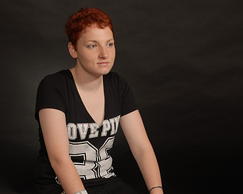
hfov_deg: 20.4
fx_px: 676
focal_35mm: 94
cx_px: 126
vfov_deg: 16.1
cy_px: 186
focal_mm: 38
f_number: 5.6
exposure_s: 1/125
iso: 100
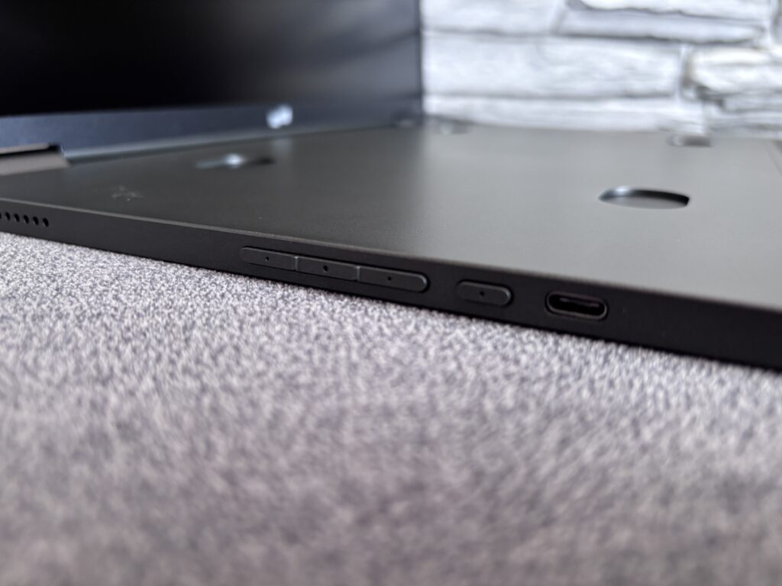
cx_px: 391
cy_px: 293
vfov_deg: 53.1
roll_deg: -1.2
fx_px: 587
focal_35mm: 26
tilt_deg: -18.0
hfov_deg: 67.3
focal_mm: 5.96
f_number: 1.6
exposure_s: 1/60
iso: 200
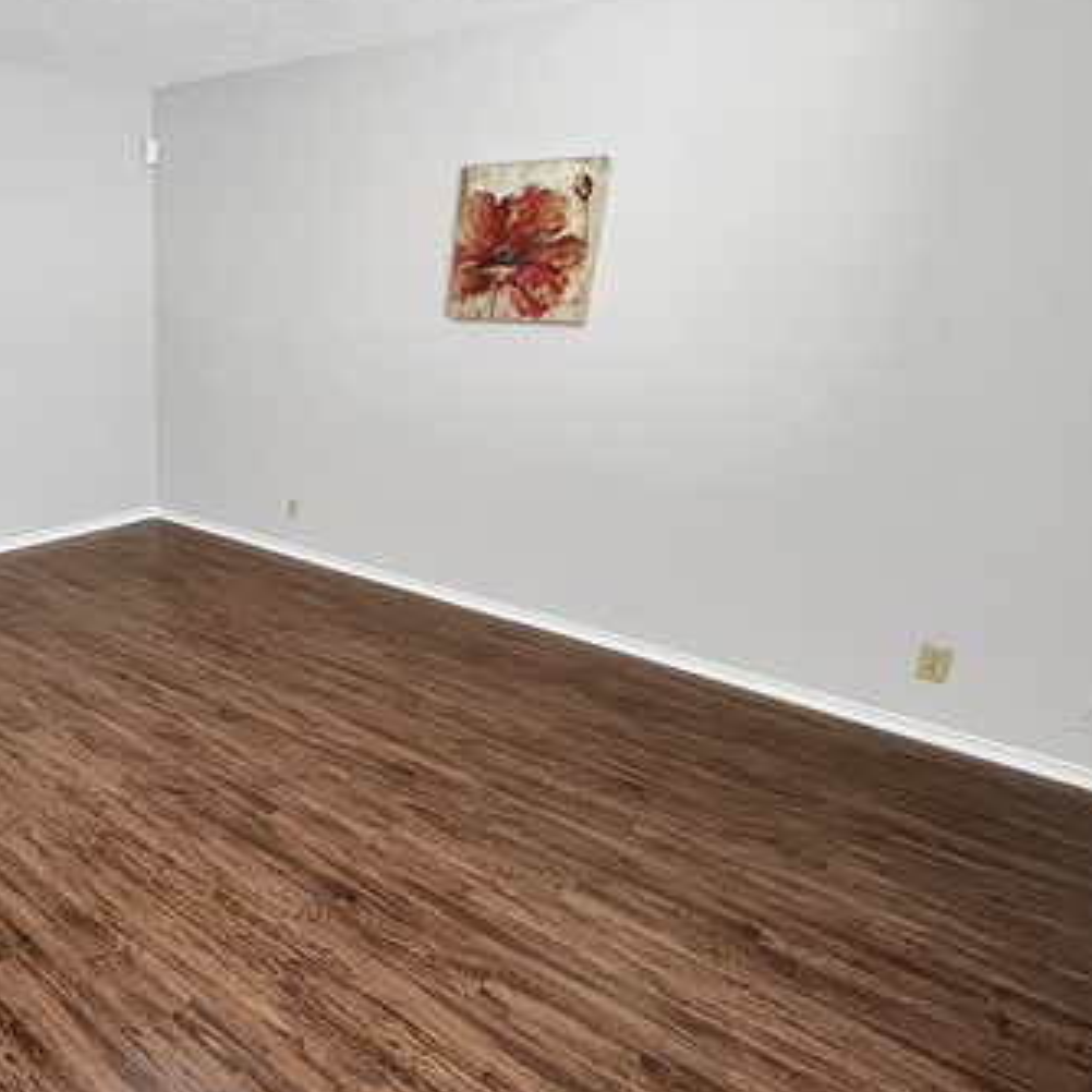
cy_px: 605
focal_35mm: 22
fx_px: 785
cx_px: 199
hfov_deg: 62.9
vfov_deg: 69.4
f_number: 1.8
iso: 200
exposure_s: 1/24
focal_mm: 1.57
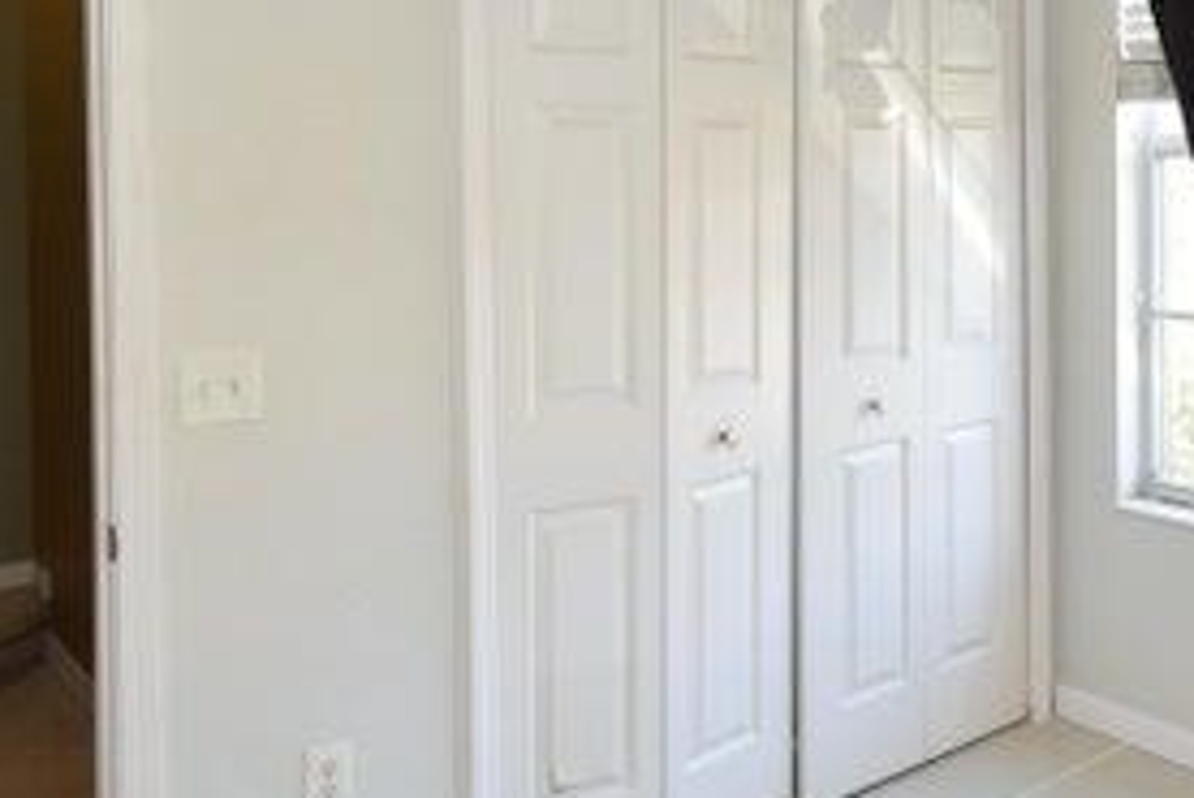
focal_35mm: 39
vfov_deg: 33.1
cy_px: 134
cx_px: 922
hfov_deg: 47.3
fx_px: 1294
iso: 560
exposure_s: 1/125
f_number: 5.6
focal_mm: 10
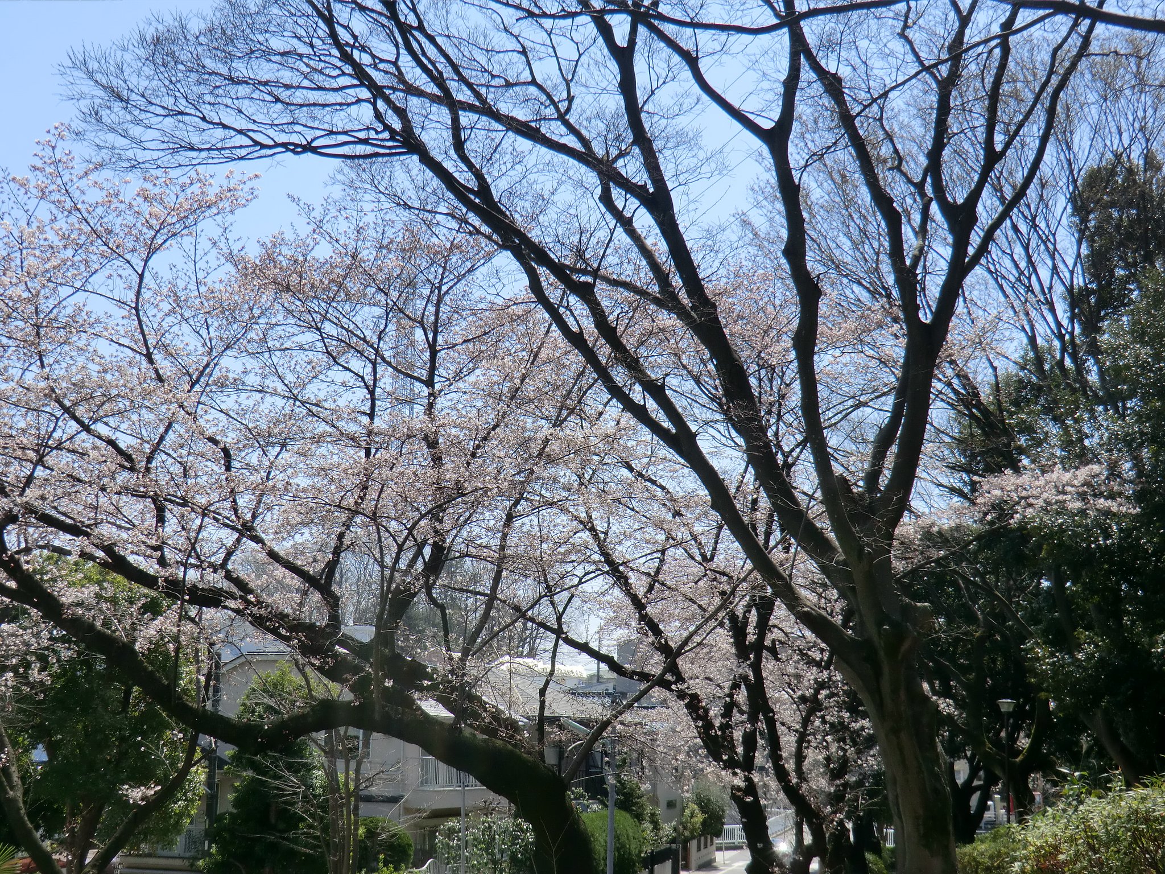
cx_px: 582
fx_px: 1582
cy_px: 437
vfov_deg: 30.9
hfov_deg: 40.4
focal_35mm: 47
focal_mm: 8.4
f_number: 4
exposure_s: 1/640
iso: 64
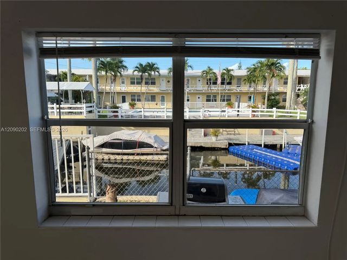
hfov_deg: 71.6
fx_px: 241
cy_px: 130
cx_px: 174
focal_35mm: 24
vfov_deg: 56.8
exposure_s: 1/1261
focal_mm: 6.76
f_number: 1.78
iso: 80
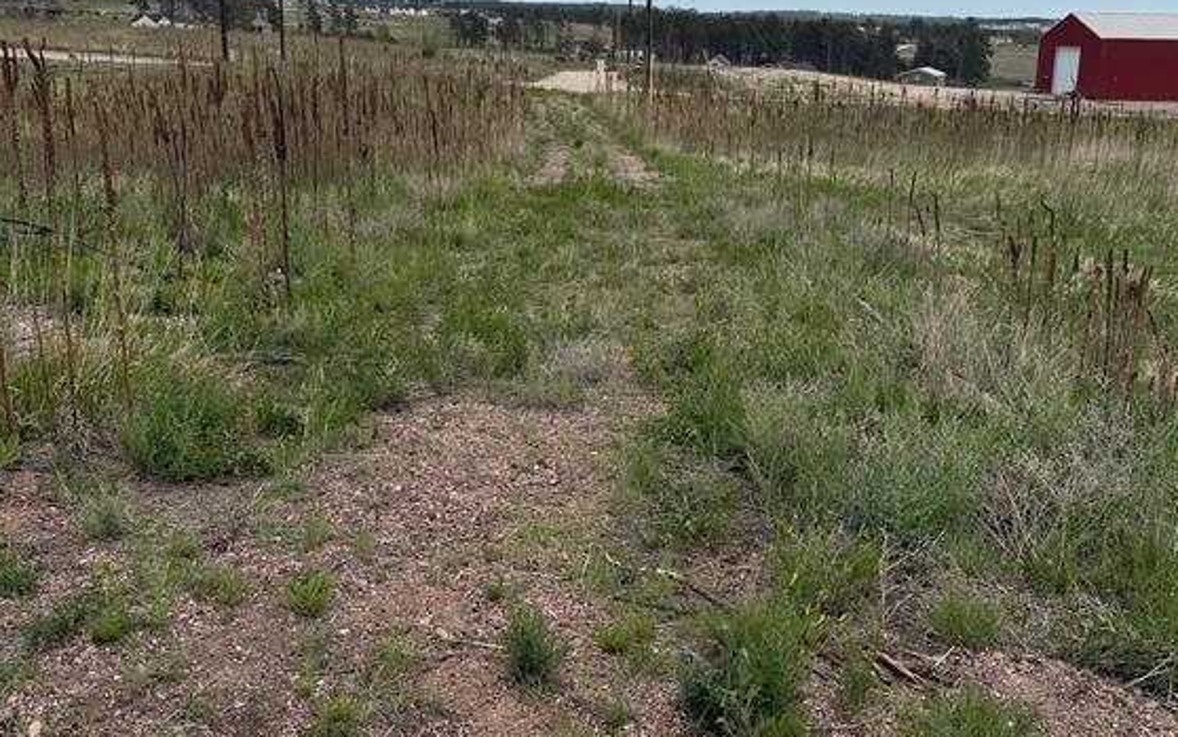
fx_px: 1124
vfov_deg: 36.2
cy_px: 313
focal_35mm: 35
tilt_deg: -15.2
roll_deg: -1.3
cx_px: 592
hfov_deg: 55.3
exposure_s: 1/5319
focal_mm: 6.76
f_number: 1.78
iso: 80
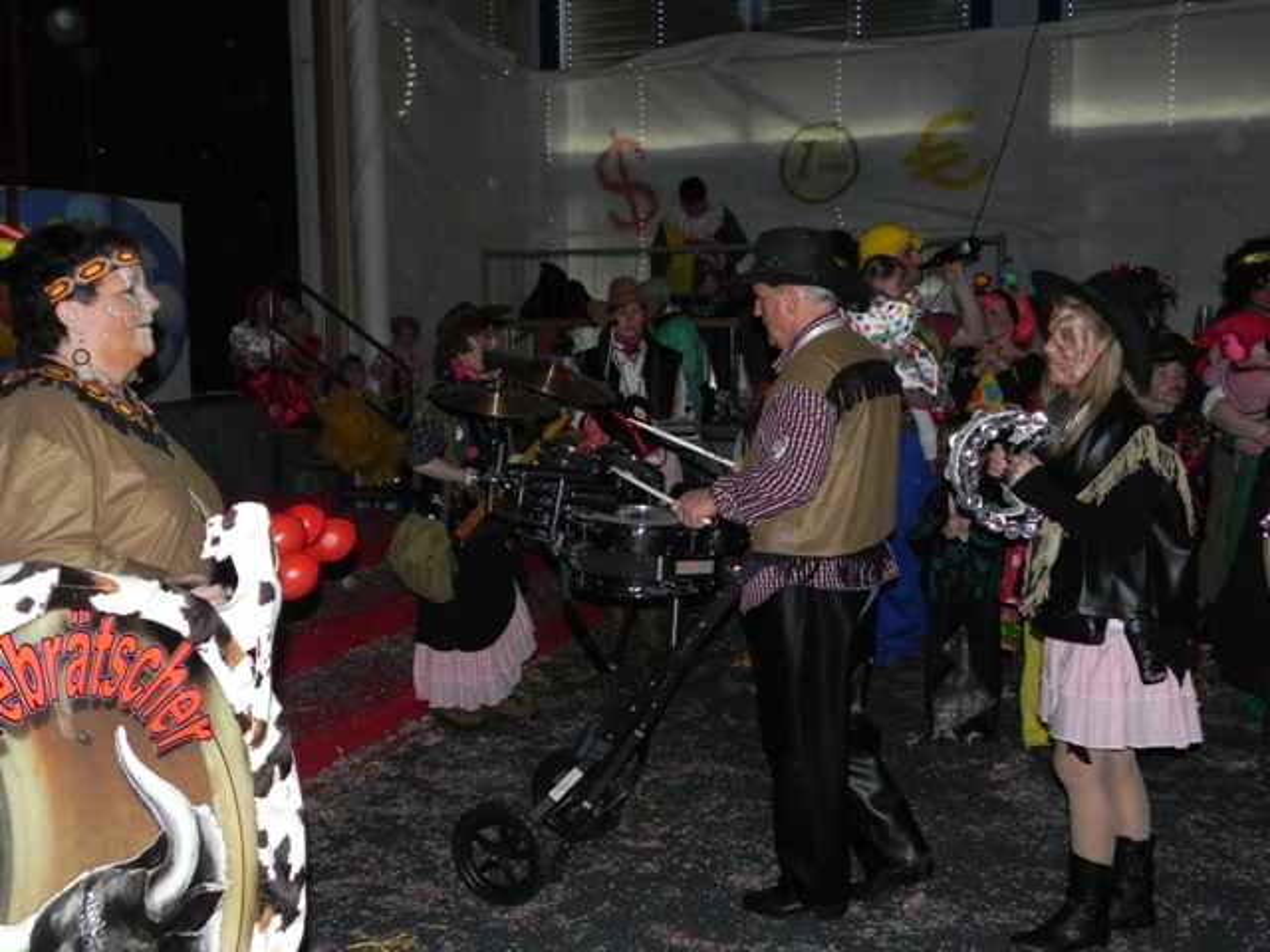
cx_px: 635
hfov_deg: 50.1
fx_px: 1357
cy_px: 476
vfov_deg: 38.7
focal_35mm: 37
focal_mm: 6.6
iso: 200
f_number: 3.2
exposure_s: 1/30
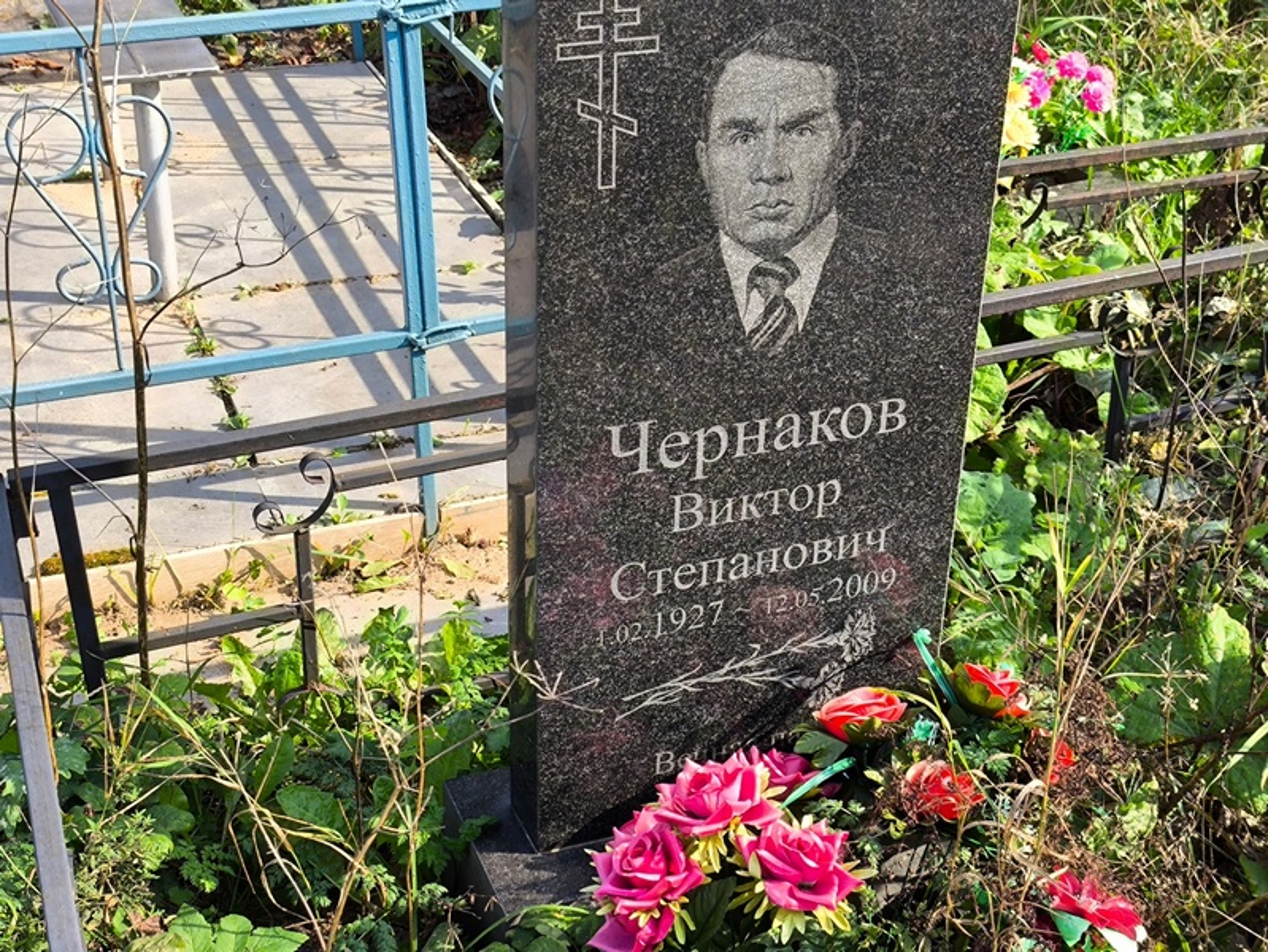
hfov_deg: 38.2
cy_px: 476
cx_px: 634
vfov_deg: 29.1
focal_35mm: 50
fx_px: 1832
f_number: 1.7
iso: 50
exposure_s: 1/421
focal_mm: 4.71
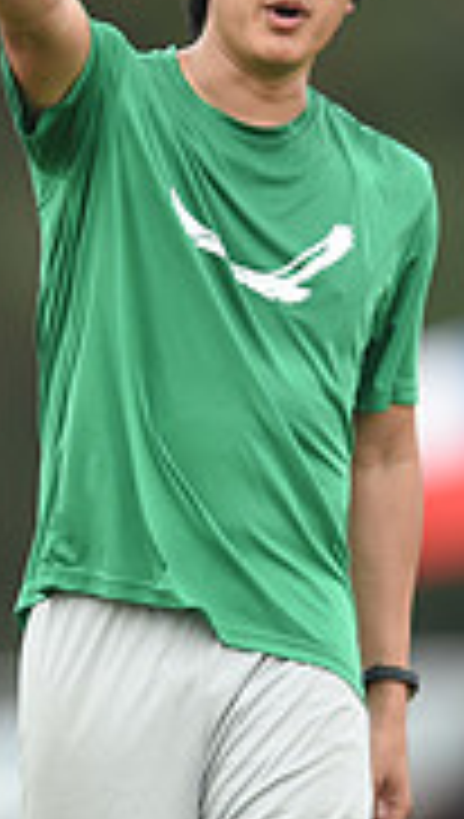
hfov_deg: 0.9
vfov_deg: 1.6
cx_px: 189
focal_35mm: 1331
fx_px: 28979
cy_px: 436
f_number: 2.8
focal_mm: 400
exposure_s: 1/800
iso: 200
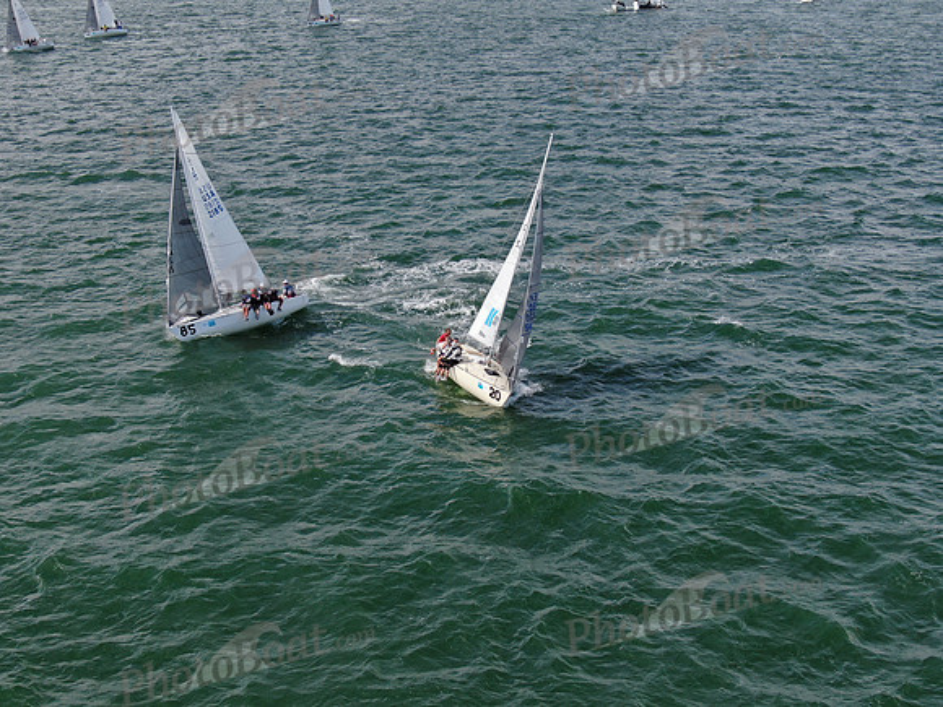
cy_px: 354
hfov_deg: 39.7
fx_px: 1308
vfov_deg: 30.3
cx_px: 472
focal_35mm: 48
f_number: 3.8
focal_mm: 8.6
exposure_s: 1/640
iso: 100
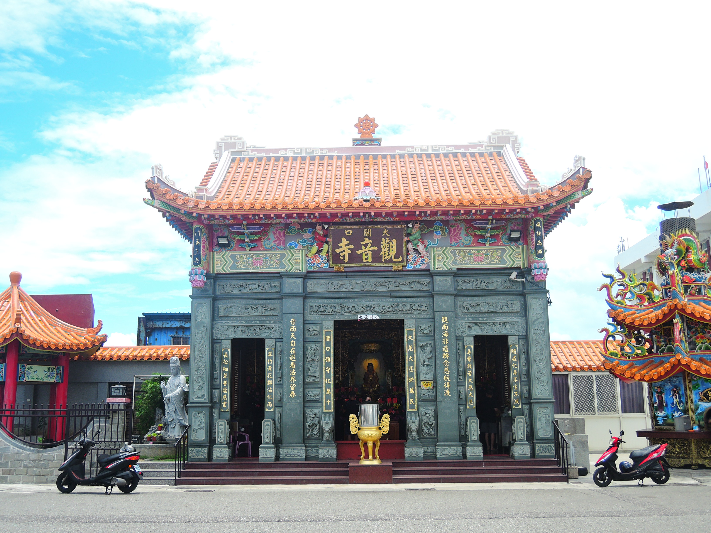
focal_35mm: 35
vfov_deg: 40.7
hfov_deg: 52.6
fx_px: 719
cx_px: 356
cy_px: 266
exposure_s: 1/100
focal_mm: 7.5
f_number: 3.2
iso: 80
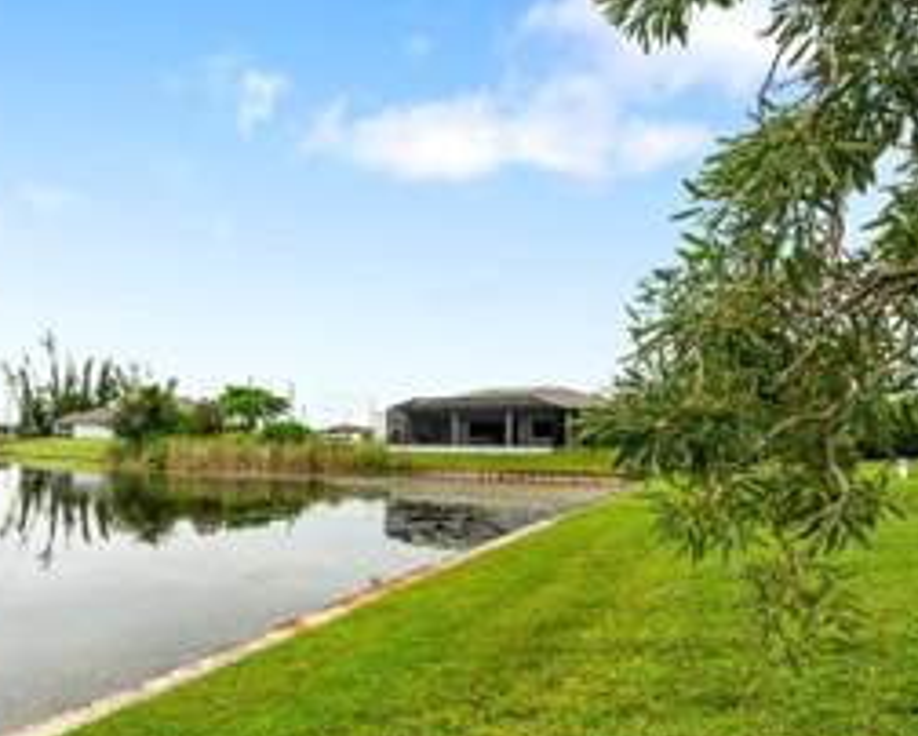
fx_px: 680
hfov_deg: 62.1
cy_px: 432
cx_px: 178
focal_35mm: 25
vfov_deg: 56.5
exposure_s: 1/800
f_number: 4
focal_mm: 14
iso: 100
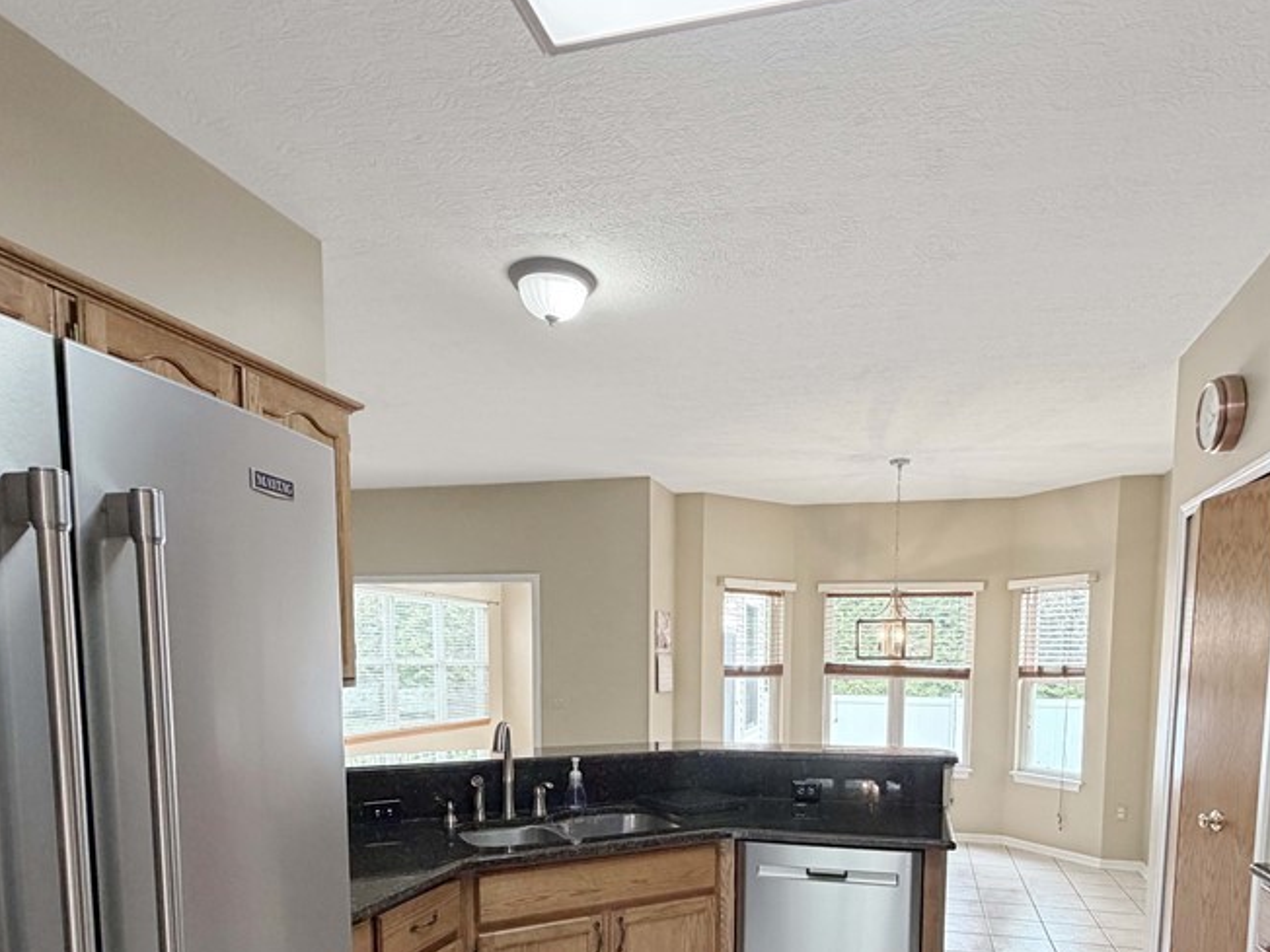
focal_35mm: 22
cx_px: 728
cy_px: 730
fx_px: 807
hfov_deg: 75.9
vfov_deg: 57.5
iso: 320
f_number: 2.2
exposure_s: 1/120
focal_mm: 2.22
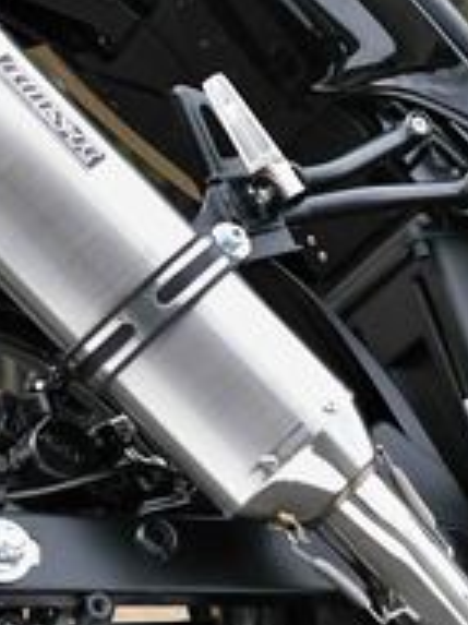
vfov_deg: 15.8
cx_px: 484
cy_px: 371
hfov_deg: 11.7
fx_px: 2256
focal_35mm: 125
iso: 3200
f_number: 2.8
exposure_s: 1/8000
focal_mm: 31
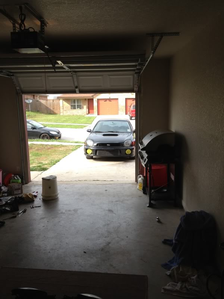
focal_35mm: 35
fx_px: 302
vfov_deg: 52.6
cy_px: 150
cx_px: 112
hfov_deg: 40.7
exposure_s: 1/403
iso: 64
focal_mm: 4.3
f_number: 2.4
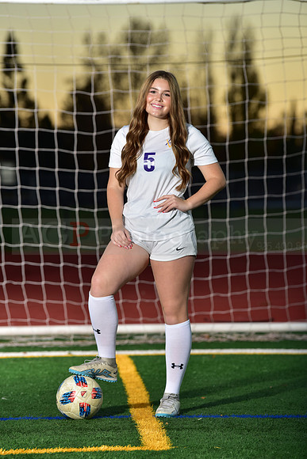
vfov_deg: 11.7
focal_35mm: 175
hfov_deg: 7.9
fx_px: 2237
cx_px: 154
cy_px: 230
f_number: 4.5
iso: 250
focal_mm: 175
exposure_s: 1/250
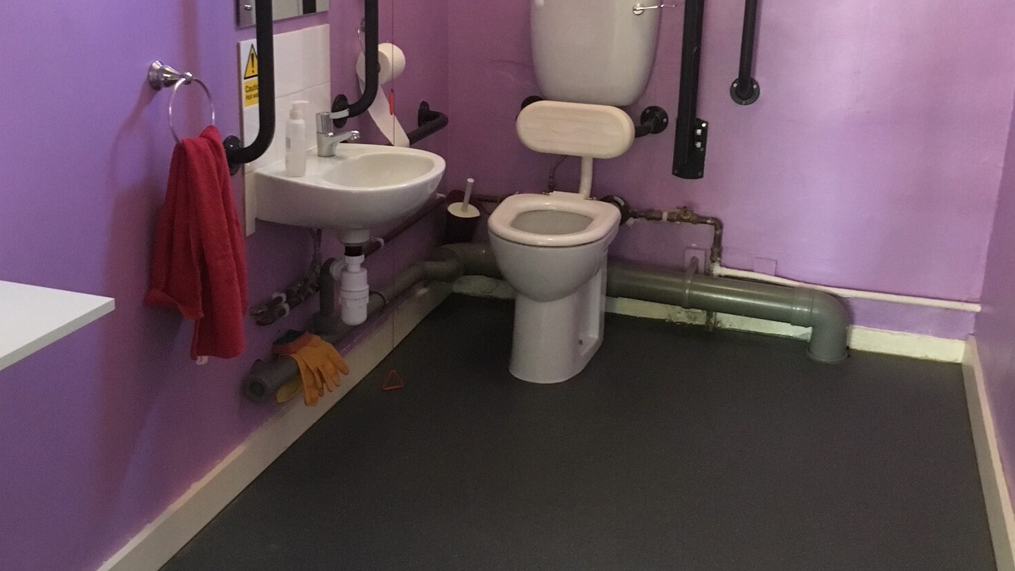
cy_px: 234
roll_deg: -2.2
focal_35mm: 43
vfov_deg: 27.7
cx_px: 498
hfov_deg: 47.4
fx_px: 1157
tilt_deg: -19.0
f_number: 2.2
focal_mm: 4.15
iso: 320
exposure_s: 1/17
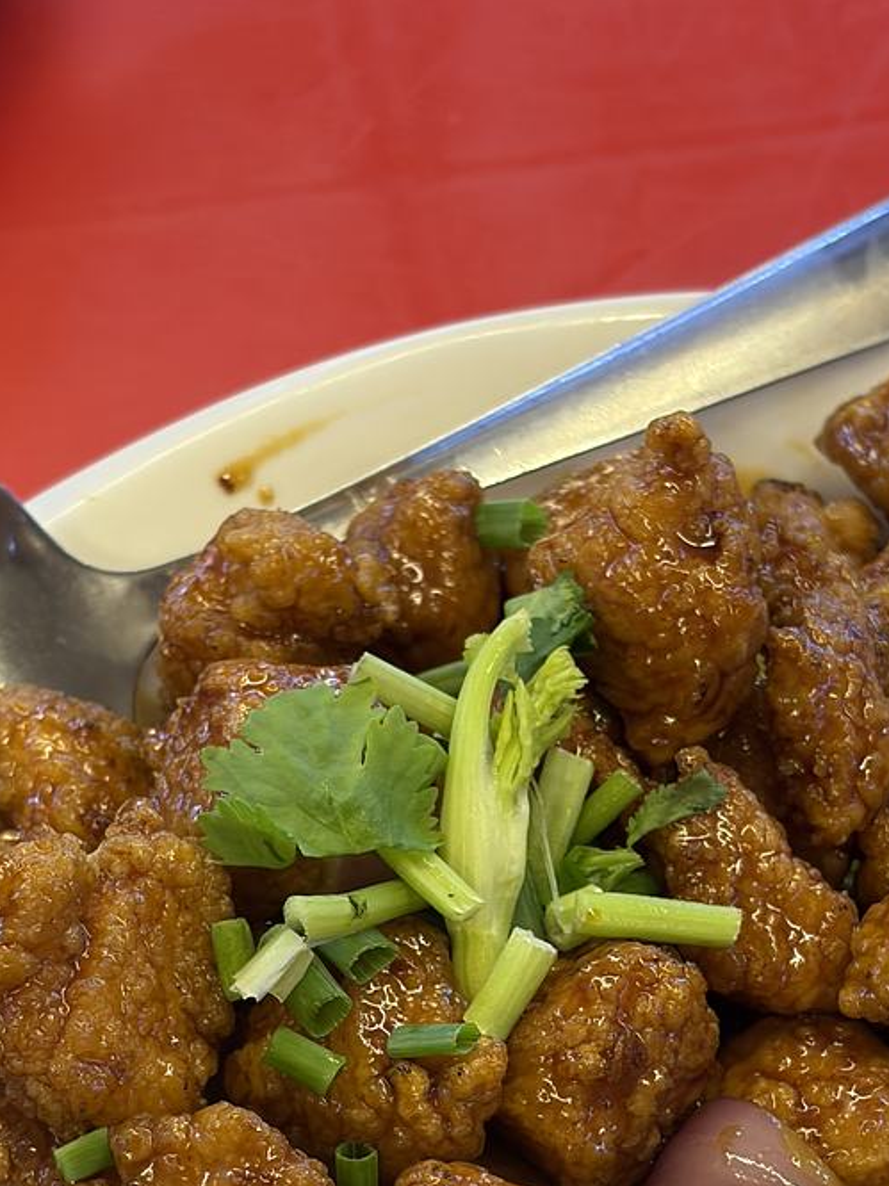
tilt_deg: -52.6
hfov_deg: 14.8
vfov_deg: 19.5
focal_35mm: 100
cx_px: 365
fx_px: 3426
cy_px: 933
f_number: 1.6
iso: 80
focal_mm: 5.96
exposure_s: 1/50
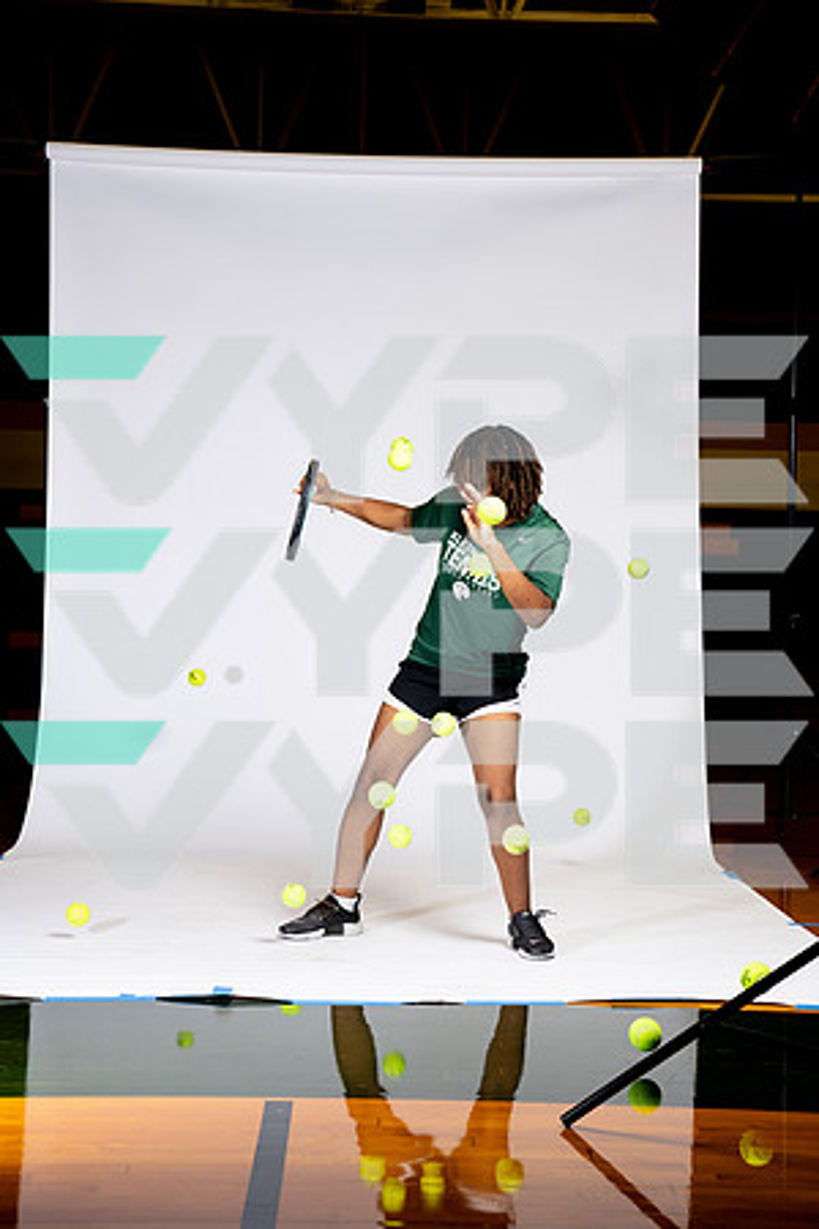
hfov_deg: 24.6
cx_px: 410
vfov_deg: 36.2
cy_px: 614
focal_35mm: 55
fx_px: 1877
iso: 400
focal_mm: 55
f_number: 5.6
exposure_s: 1/250
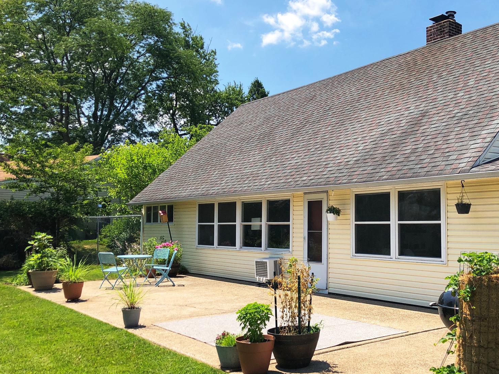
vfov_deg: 36.8
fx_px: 562
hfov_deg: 46.9
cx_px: 340
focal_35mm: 39
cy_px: 206
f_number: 1.8
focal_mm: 3.99
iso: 20
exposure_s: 1/1656
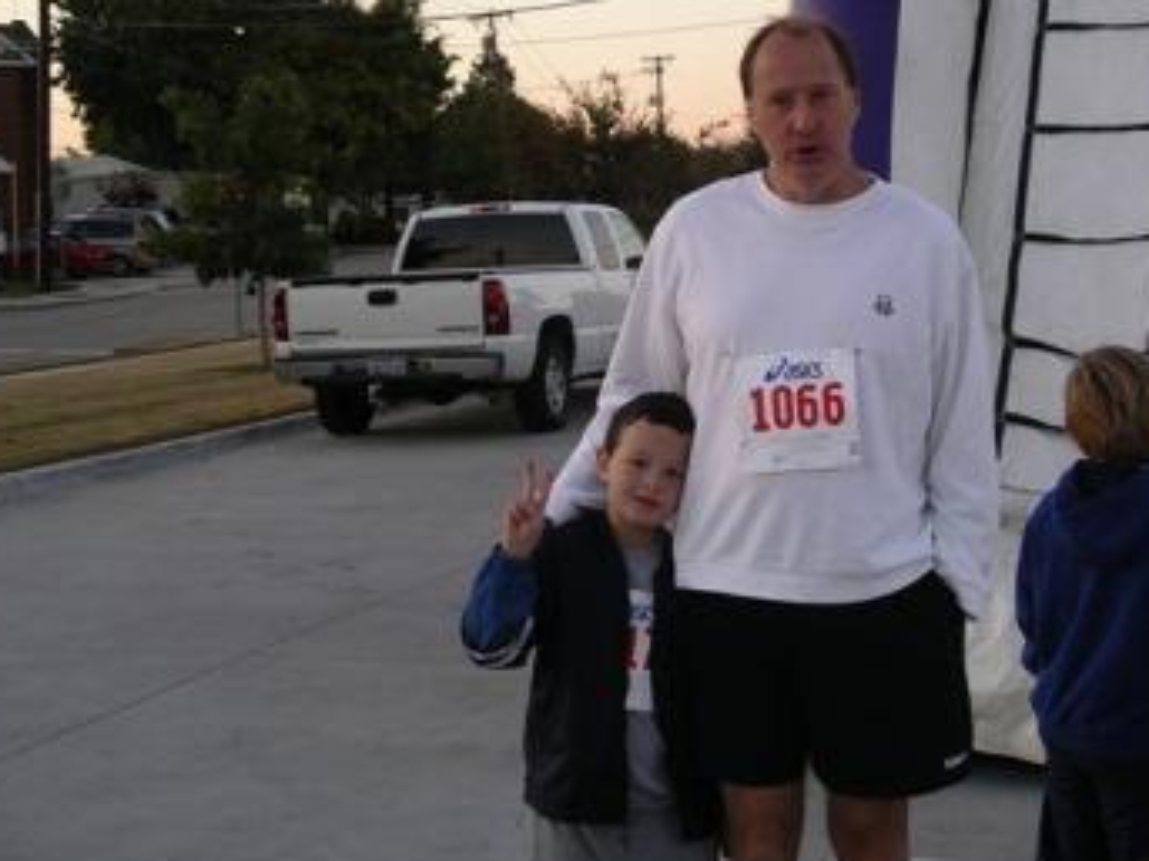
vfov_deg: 21.6
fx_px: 2256
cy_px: 348
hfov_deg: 28.5
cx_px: 650
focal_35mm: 68
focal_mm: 10.9
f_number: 3.2
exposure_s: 1/102
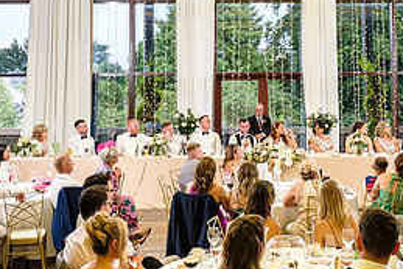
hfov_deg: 33.7
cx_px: 252
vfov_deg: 22.6
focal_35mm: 59
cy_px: 38
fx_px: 661
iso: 1250
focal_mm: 16
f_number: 2.8
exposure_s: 1/200
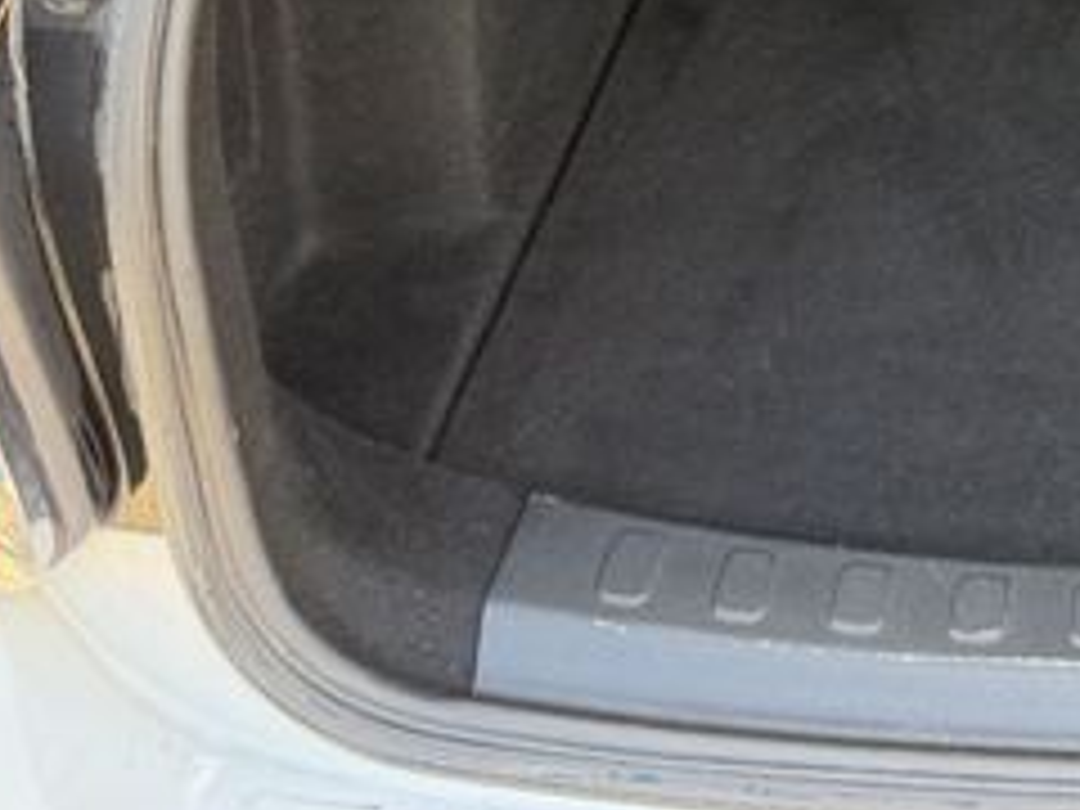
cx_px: 1310
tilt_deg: -32.4
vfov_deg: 20.9
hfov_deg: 26.7
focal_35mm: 64
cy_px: -238
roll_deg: +1.0
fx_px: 1997
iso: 200
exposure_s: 1/230
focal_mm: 6.76
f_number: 1.78
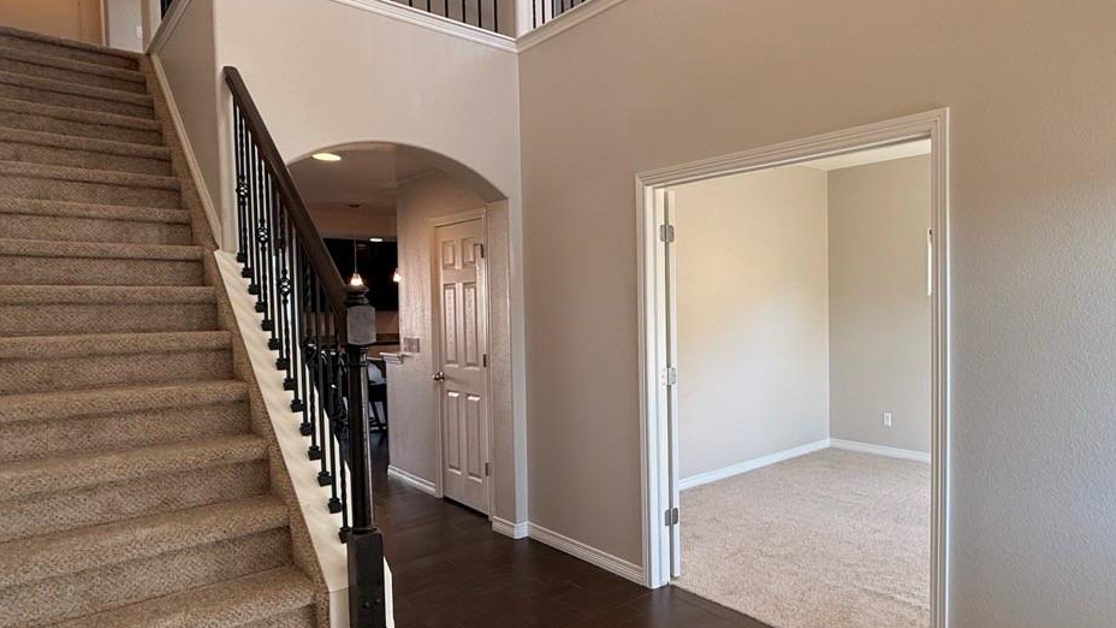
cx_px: 738
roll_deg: +1.2
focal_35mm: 23
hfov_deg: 76.4
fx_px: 681
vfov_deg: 49.5
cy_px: 330
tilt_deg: -1.9
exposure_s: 1/120
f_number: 2.2
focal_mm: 2.22
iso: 100
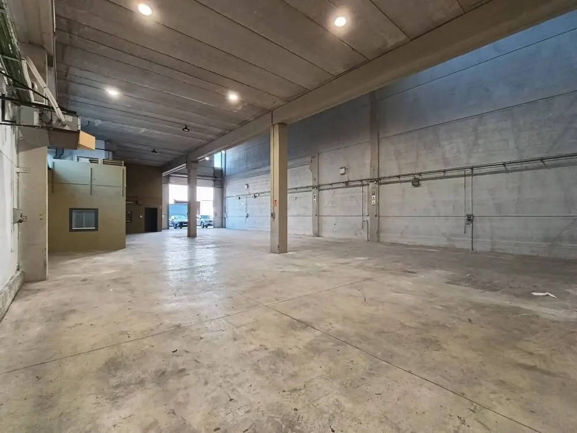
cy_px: 216
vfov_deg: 81.7
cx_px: 288
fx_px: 250
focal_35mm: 15
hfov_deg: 98.2
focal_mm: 1.65
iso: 250
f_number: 2.2
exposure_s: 1/100
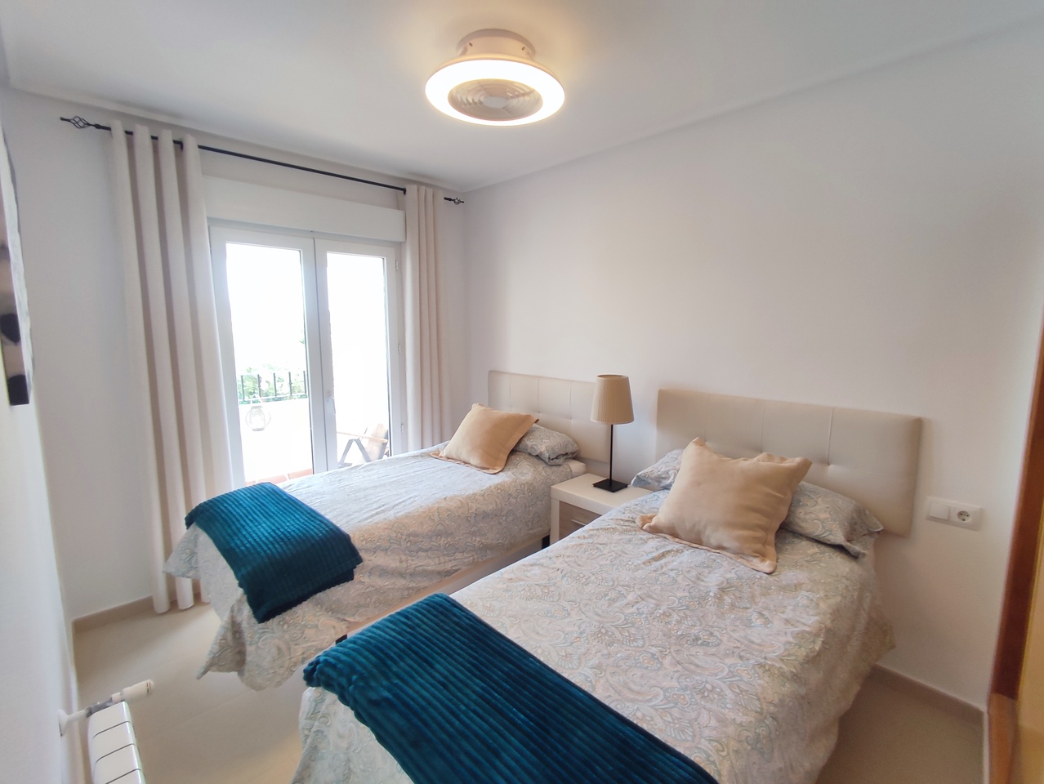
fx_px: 483
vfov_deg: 78.2
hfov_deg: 94.5
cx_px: 522
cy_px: 392
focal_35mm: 16
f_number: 2.2
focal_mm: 1.65
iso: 70
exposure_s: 1/50
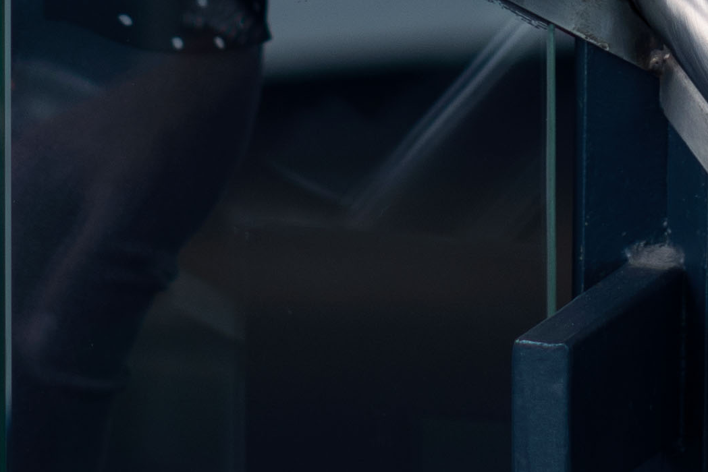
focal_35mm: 379
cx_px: 537
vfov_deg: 3.6
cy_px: -548
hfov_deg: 5.4
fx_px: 7455
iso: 100
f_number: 2
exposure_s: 1/200
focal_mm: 50
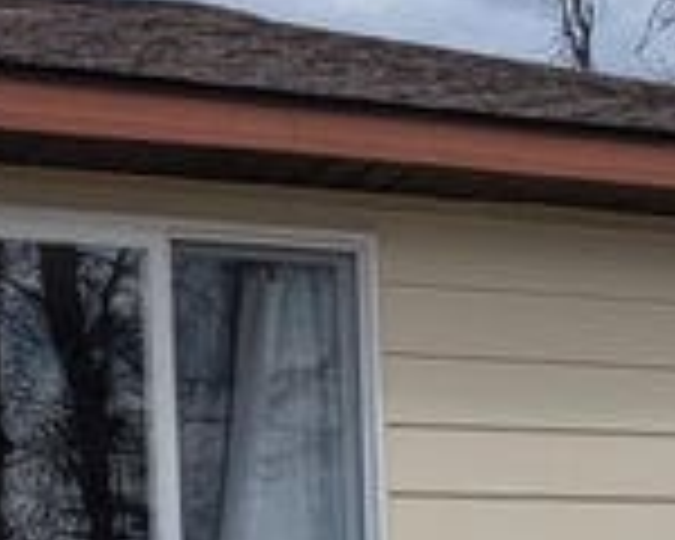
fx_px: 2657
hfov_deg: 13.8
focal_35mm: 133
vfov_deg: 11.1
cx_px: 945
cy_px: 837
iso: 20
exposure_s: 1/1637
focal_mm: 6.9
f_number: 1.7
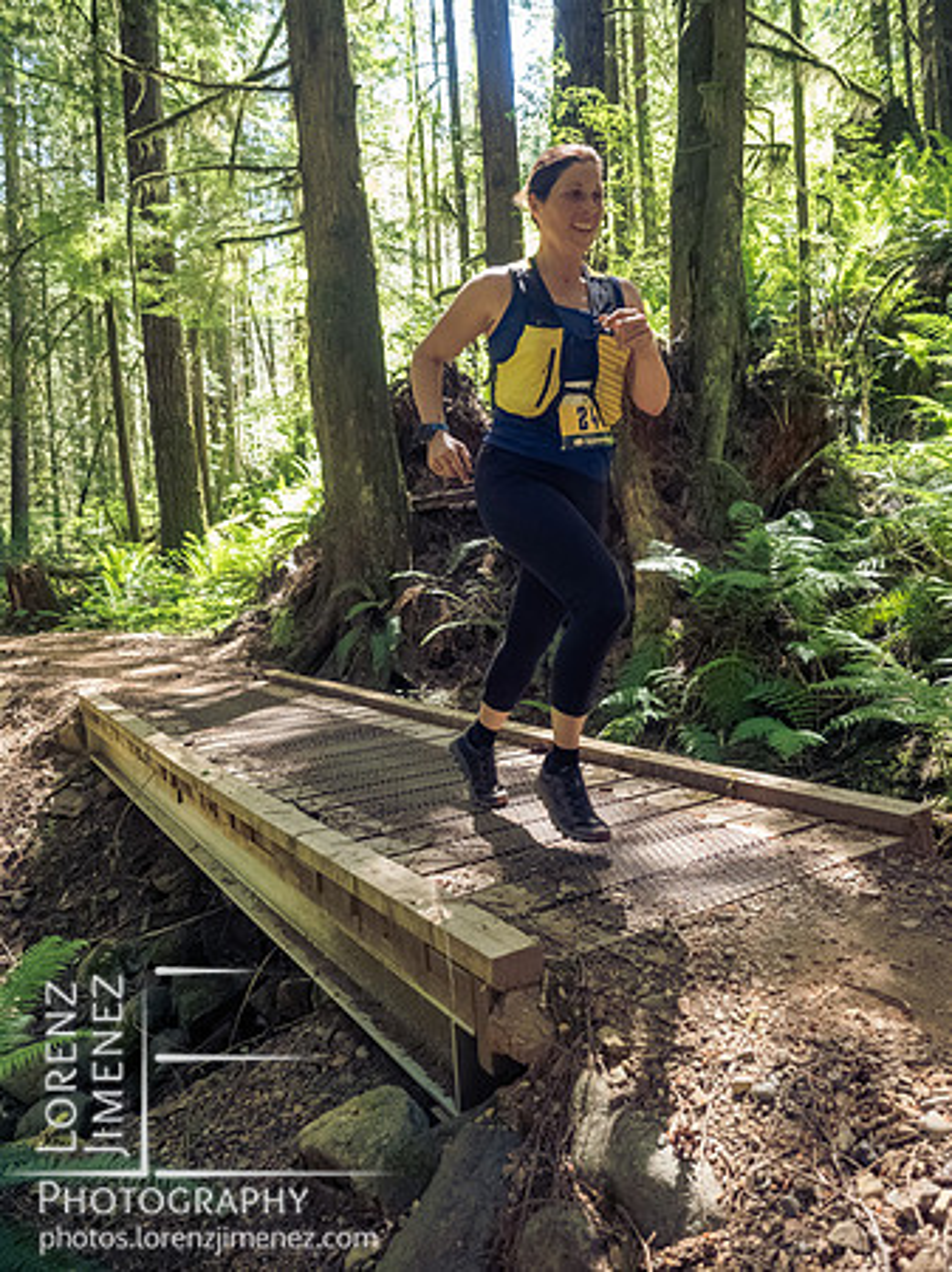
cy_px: 636
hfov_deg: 56.8
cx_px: 476
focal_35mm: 24
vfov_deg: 71.6
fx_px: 881
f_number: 2.8
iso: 5000
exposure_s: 1/1000
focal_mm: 12
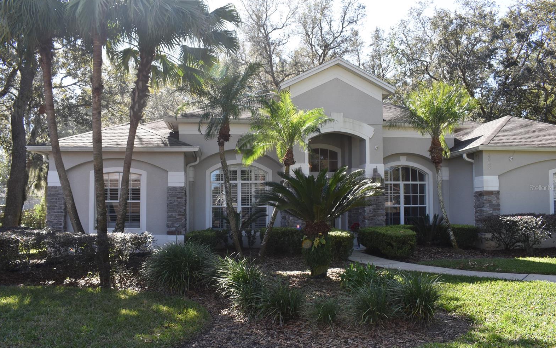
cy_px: 188
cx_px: 278
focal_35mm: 28
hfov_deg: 66.5
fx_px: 424
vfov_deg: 44.5
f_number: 8
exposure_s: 1/250
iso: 400
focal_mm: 18
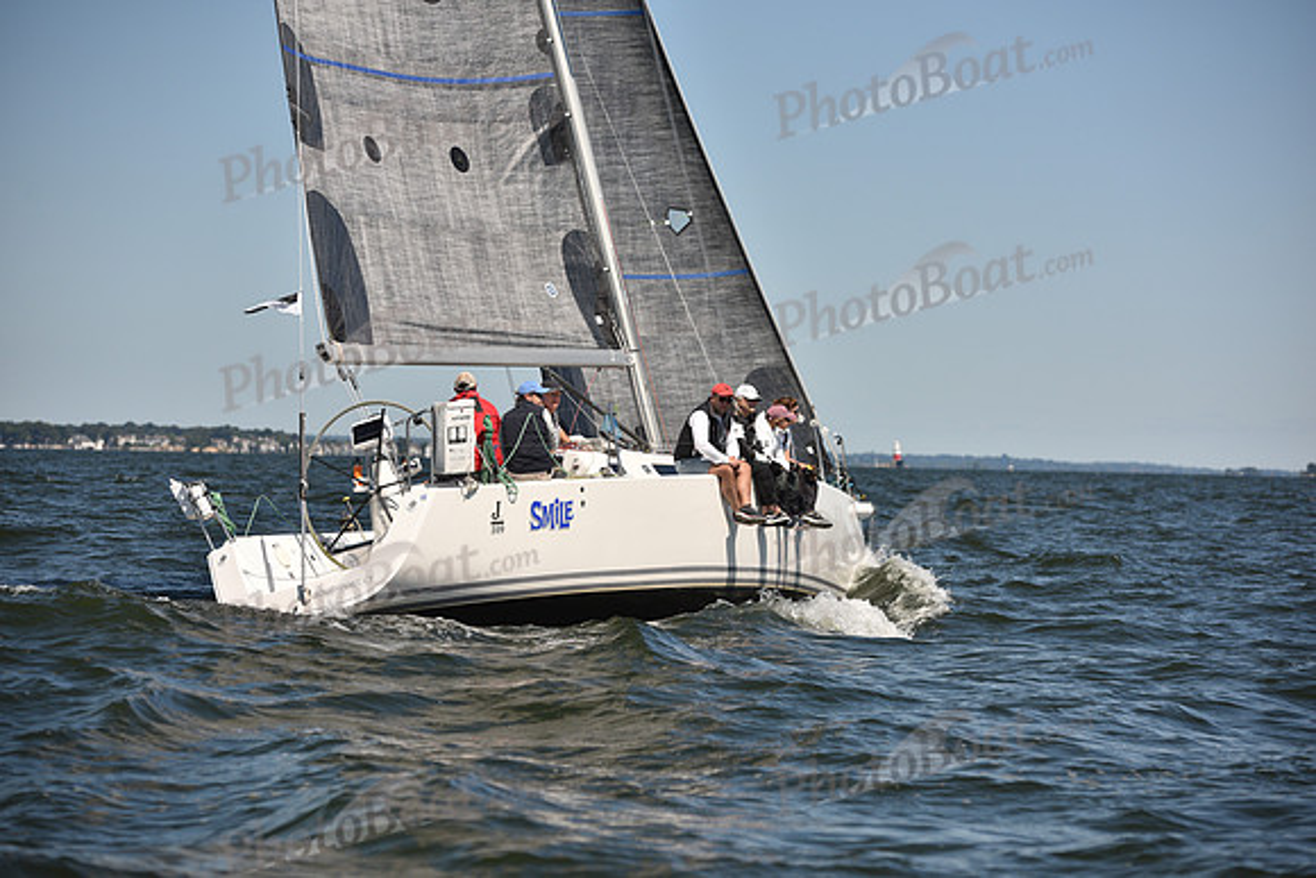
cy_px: 439
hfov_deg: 18.3
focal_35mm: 112
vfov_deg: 12.2
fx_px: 4095
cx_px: 658
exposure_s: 1/1600
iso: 250
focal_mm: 112
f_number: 4.5
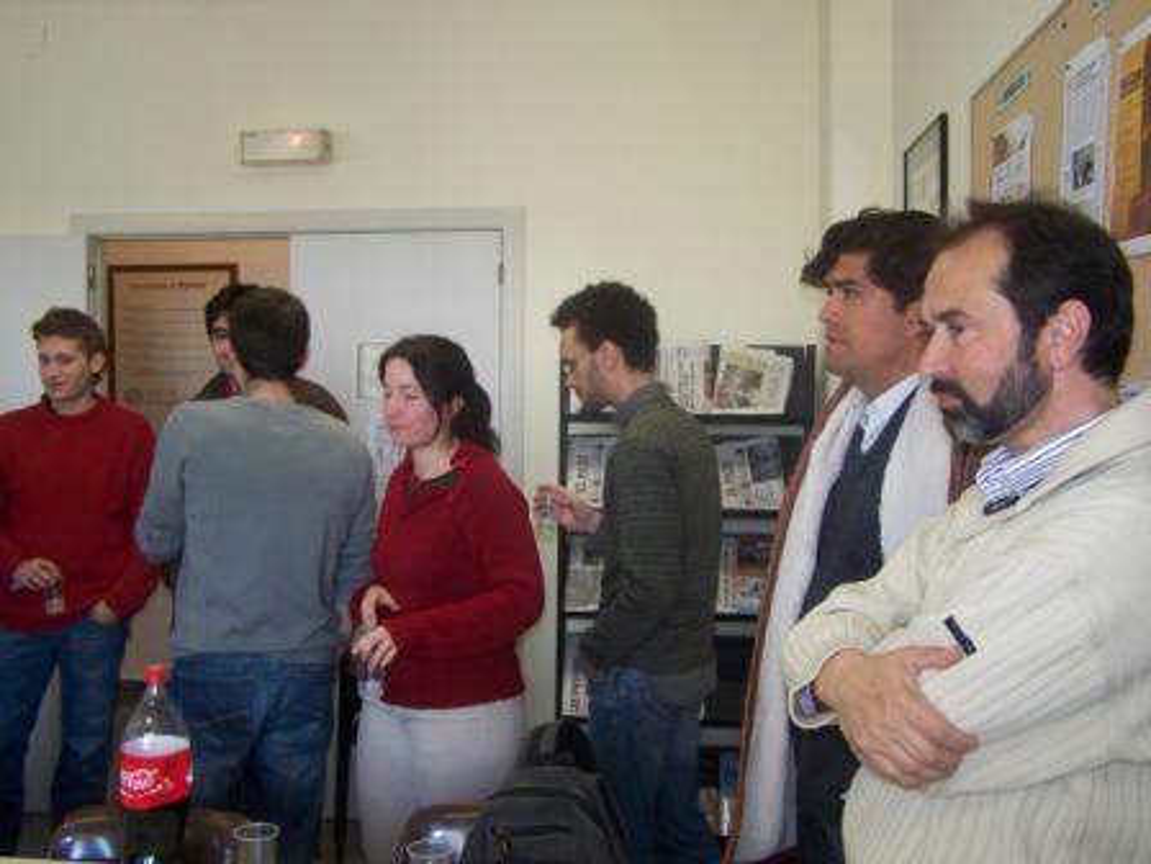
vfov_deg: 37.7
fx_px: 1264
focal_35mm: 38
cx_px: 576
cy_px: 432
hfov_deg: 49.0
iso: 200
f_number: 2.8
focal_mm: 6.3
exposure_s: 1/60
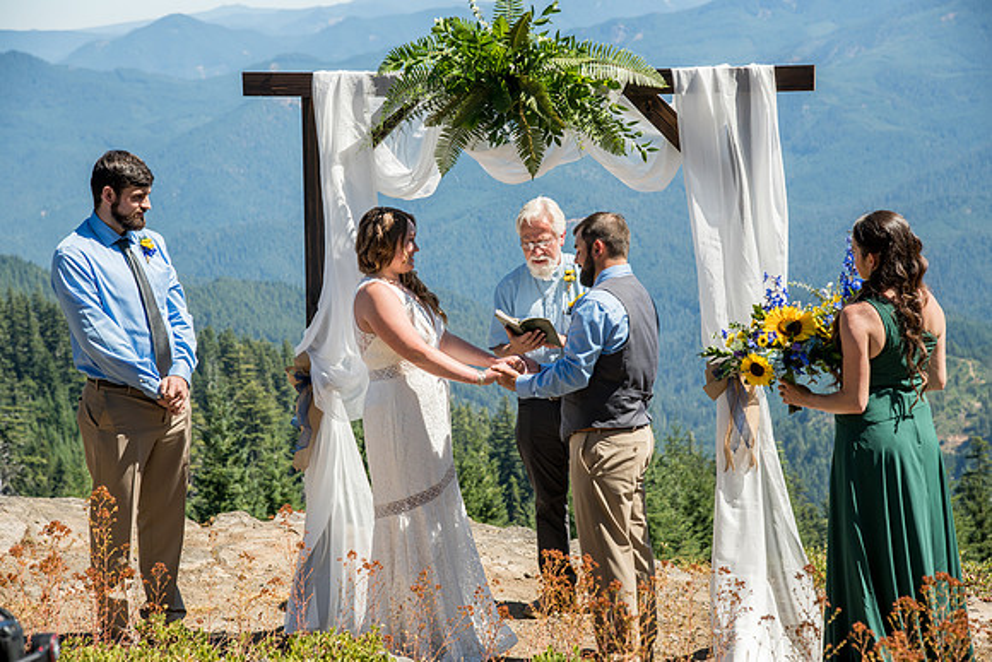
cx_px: 496
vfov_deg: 16.7
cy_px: 331
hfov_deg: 24.8
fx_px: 2260
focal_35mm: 82
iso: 125
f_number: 7.1
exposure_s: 1/400
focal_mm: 82
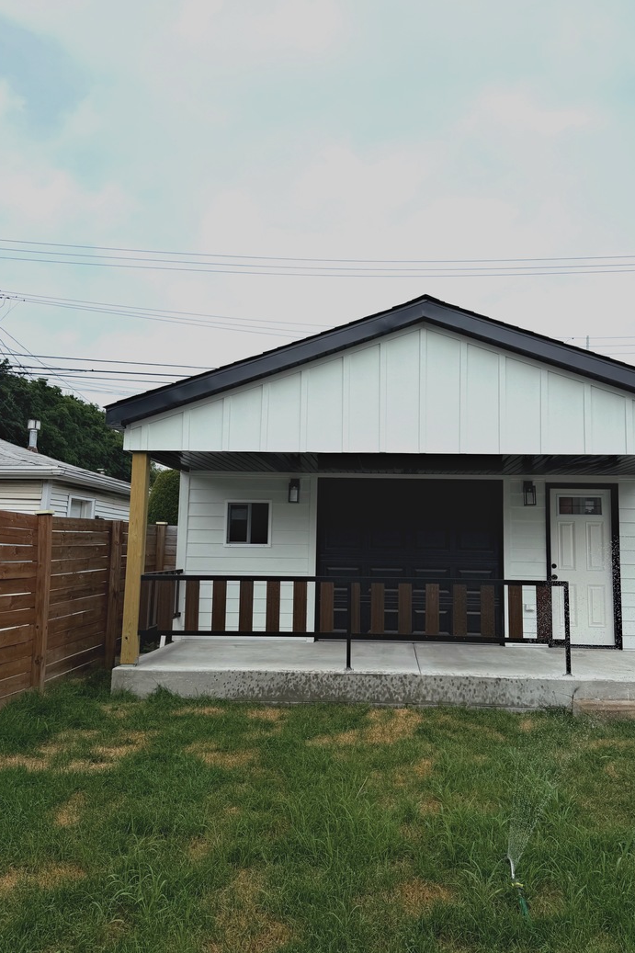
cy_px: 480
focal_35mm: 26
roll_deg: -1.4
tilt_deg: +6.8
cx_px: 359
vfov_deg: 69.4
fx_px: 688
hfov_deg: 49.4
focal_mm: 6.76
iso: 80
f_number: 1.78
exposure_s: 1/7353
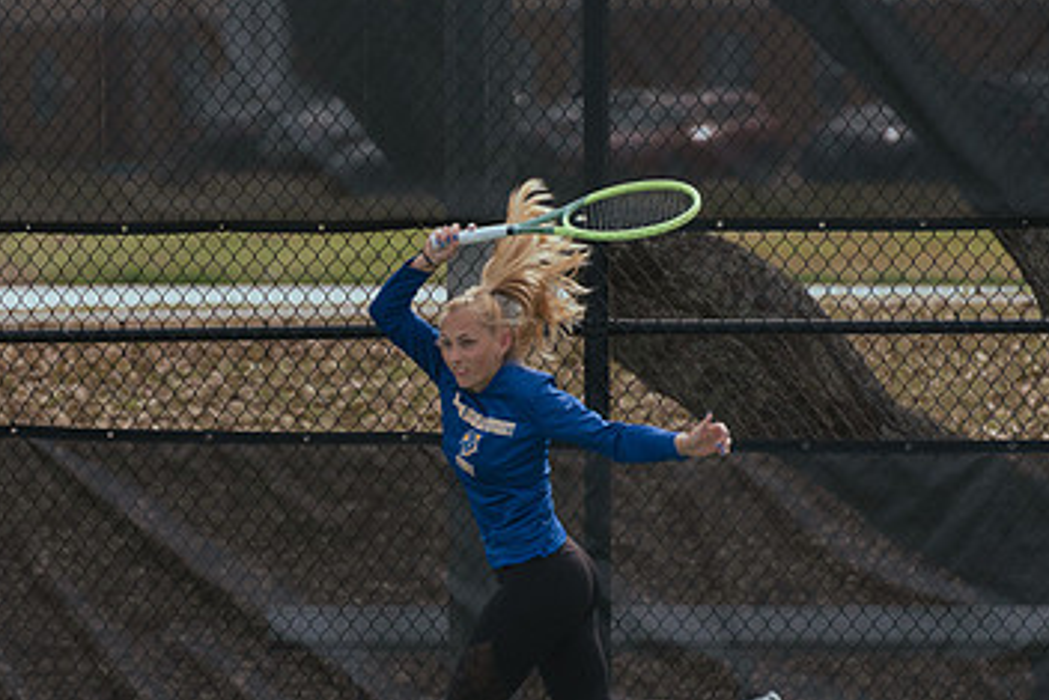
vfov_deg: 3.2
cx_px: 322
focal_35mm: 433
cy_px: 513
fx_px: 12622
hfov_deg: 4.8
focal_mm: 250
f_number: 5.6
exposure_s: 1/2500
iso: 640
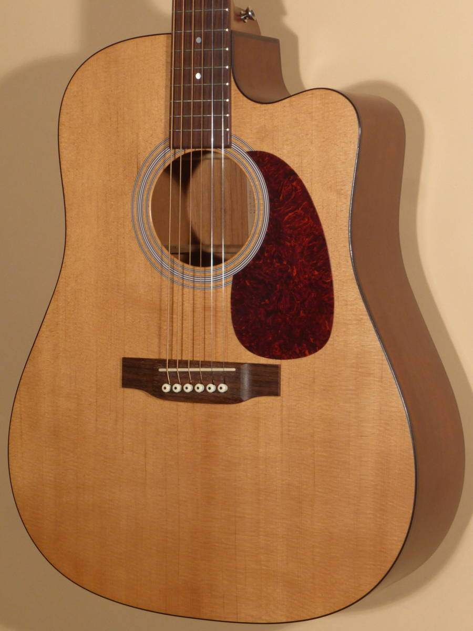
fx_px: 1439
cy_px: 316
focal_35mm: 79
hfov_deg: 18.7
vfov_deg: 24.7
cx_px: 236
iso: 125
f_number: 5.1
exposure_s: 1/60
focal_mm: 14.2
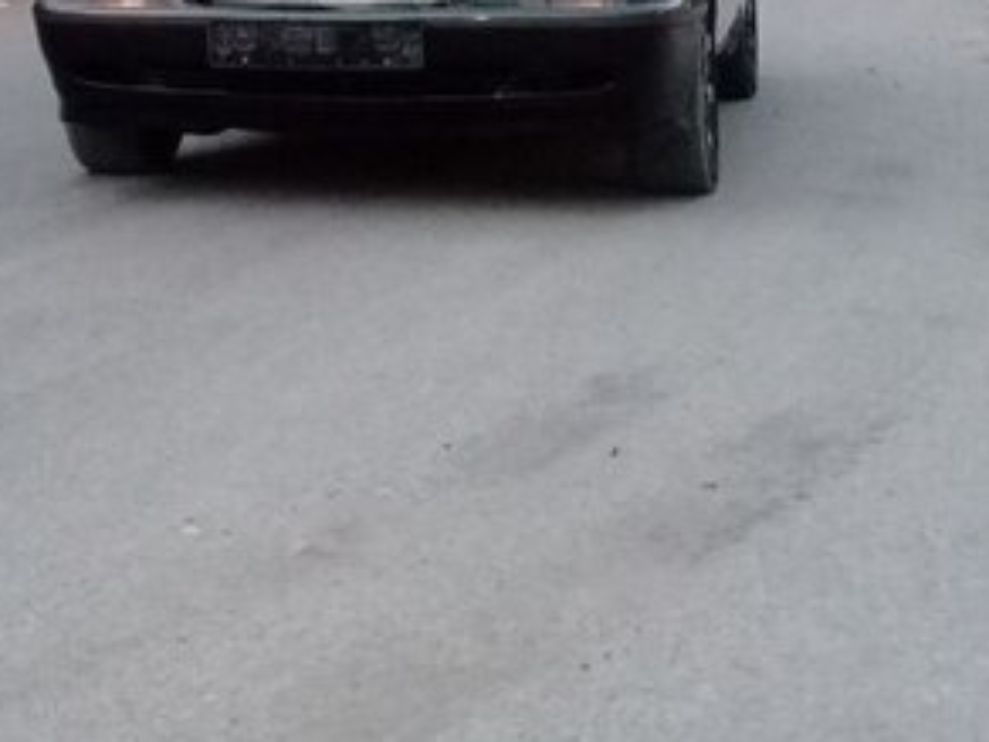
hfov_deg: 27.5
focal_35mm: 70
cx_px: 281
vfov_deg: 20.2
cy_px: -42
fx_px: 2000
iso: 500
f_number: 2.2
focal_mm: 3.3
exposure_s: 1/33
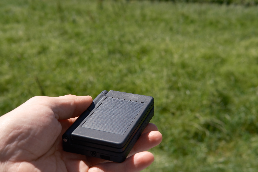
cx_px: 129
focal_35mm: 53
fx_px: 380
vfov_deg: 25.5
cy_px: 86
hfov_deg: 37.5
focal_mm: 35
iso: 160
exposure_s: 1/250
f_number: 9
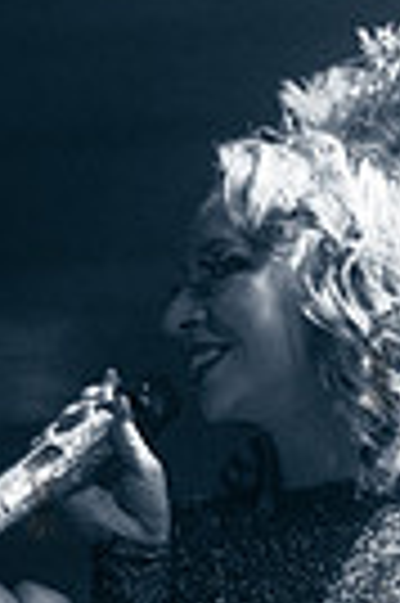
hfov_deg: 8.1
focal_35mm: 168
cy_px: 621
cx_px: 378
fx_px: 2807
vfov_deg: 12.1
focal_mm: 50
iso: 5000
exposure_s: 1/400
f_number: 2
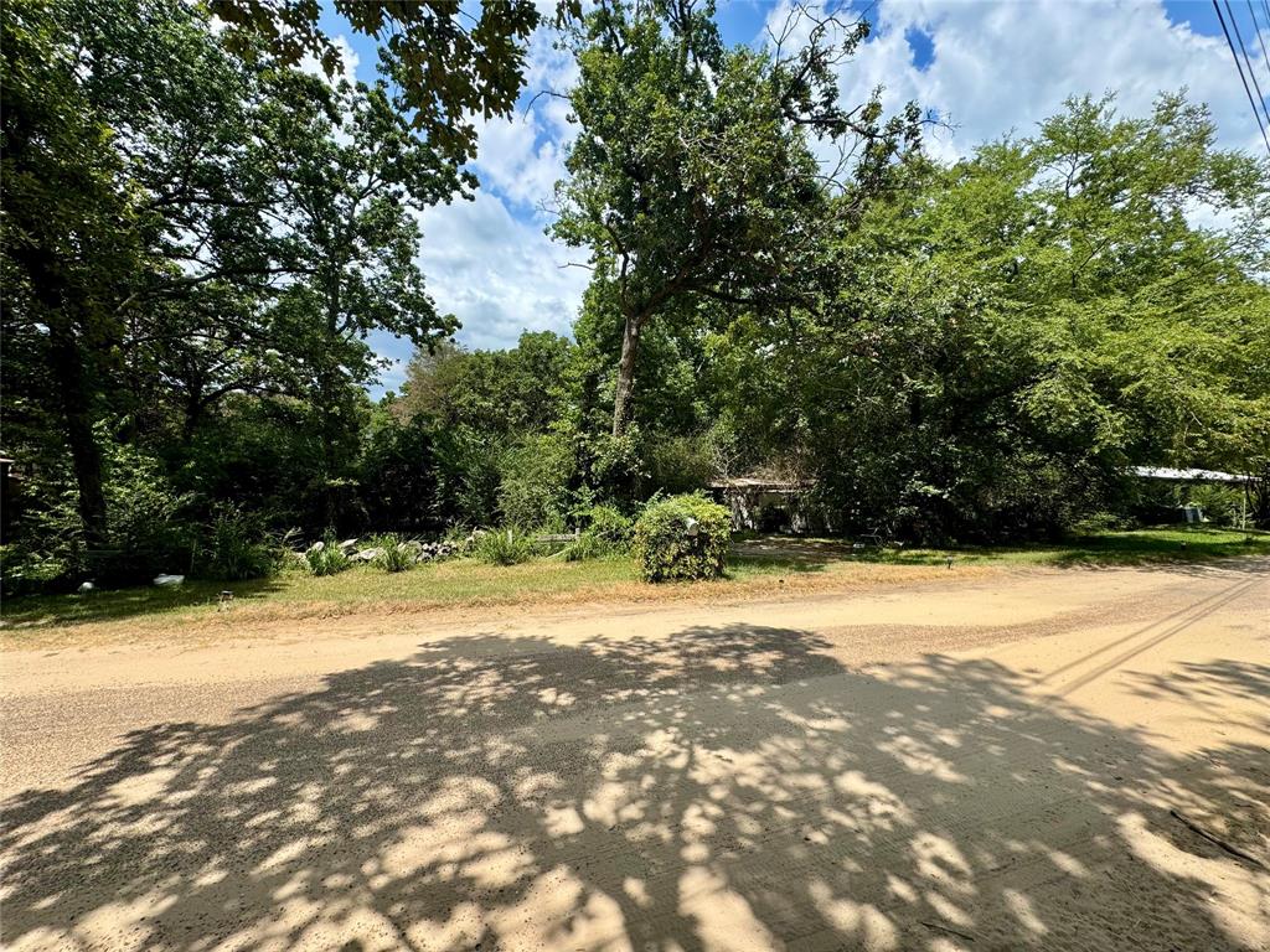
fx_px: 514
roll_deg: -0.7
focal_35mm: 14
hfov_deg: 102.1
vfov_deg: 85.7
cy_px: 476
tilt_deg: -1.0
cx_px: 635
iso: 50
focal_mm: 2.22
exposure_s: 1/1277
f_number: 2.2
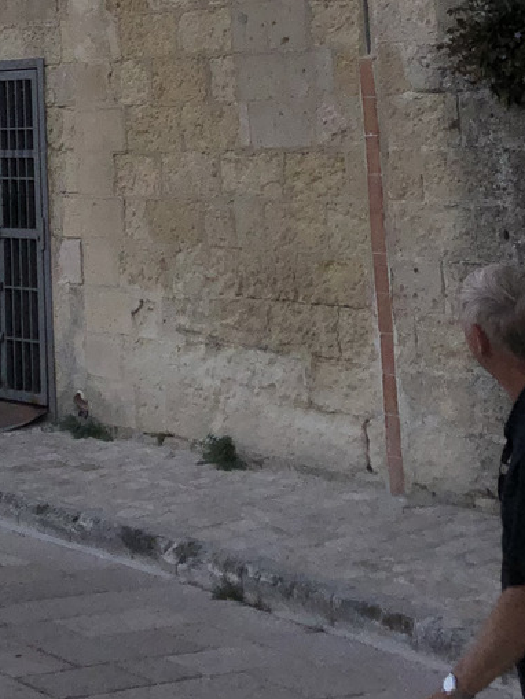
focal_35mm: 88
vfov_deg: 20.2
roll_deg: +0.4
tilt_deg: +12.0
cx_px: -125
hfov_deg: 16.1
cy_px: -232
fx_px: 1779
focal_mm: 4
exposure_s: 1/2315
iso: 20
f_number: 1.8
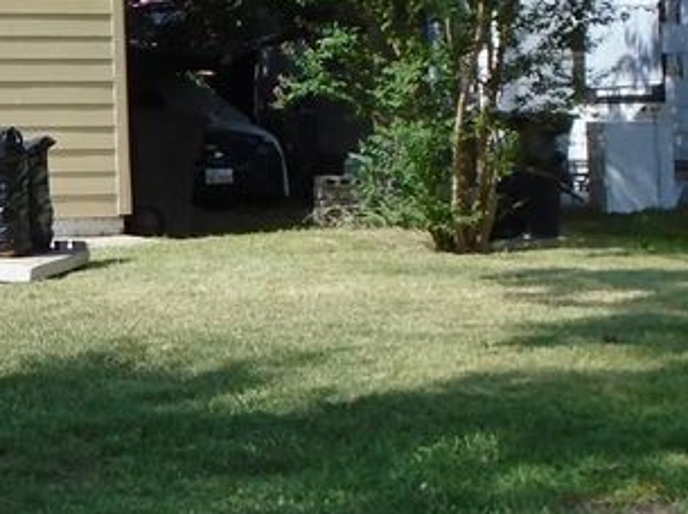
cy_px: -110
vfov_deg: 11.9
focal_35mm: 121
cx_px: -167
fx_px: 2402
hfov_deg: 15.6
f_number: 3.8
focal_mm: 6.4
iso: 100
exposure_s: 1/640
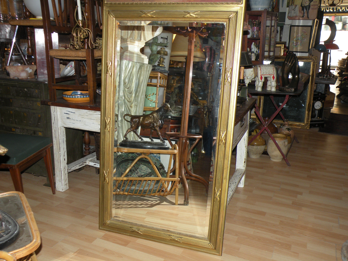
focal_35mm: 33
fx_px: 332
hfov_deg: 55.4
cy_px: 130
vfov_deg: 42.9
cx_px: 174
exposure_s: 1/60
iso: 88
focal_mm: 5.8
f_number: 3.2
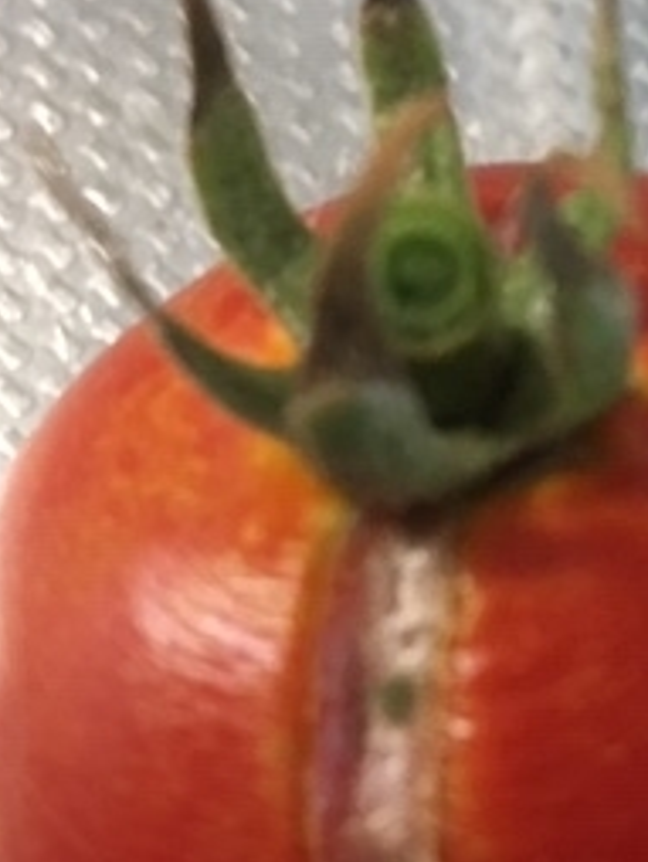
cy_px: 672
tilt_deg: -69.2
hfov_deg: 19.8
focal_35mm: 73
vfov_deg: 26.2
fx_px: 1819
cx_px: 601
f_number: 2.2
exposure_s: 1/15
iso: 200
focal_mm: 4.15
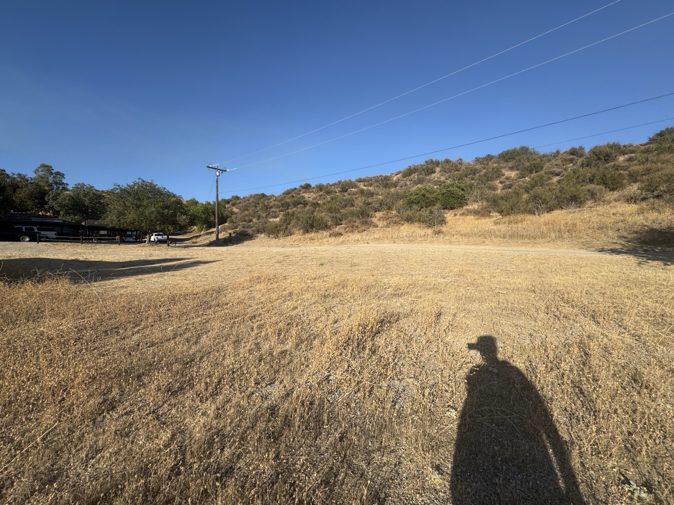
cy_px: 252
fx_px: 273
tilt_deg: -0.4
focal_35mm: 14
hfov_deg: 102.1
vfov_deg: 85.7
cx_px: 337
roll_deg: +0.7
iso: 50
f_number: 2.2
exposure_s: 1/1976
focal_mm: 2.22
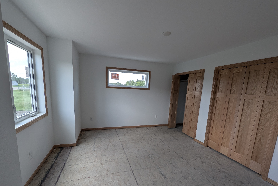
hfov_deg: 104.2
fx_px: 108
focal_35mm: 14
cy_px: 108
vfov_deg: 80.6
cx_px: 137
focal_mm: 1.95
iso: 45
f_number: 2.2
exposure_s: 1/181
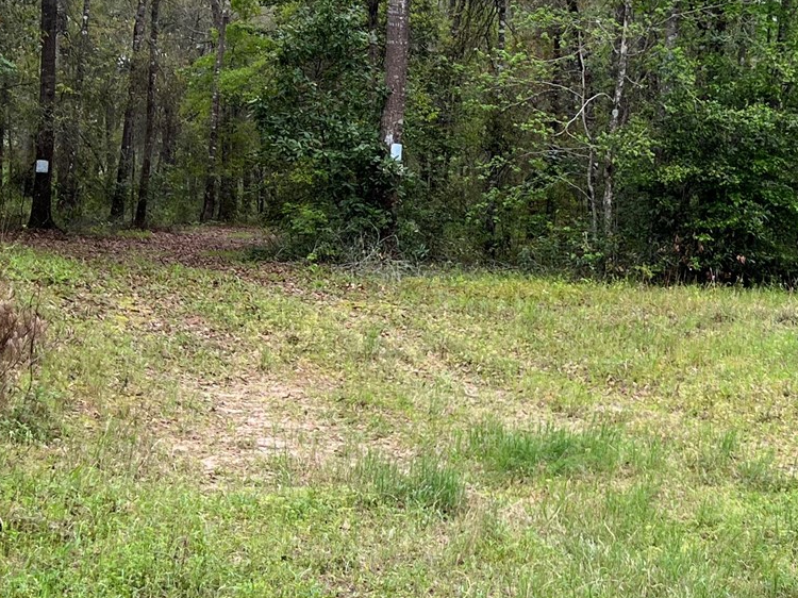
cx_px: 618
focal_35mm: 71
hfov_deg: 27.0
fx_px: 1636
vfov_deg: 20.7
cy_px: 218
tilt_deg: +0.6
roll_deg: -4.3
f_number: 1.5
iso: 50
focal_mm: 5.7
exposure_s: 1/709
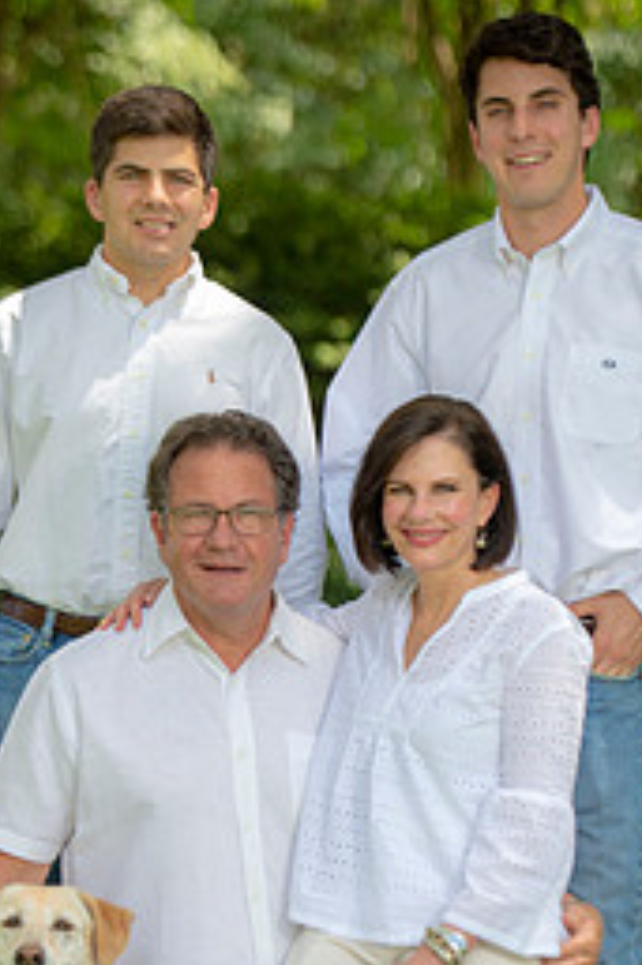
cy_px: 747
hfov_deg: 7.8
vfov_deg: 11.7
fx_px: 4687
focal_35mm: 175
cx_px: 355
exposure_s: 1/200
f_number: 3.2
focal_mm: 100
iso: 100
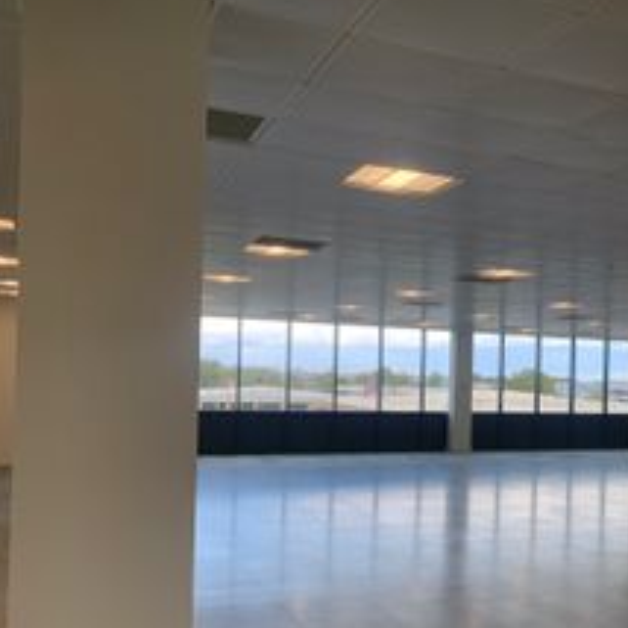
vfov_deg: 38.9
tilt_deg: -2.0
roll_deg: +0.5
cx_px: 566
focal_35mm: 43
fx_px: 883
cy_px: 393
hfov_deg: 36.7
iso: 25
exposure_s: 1/216
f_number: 1.8
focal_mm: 4.25
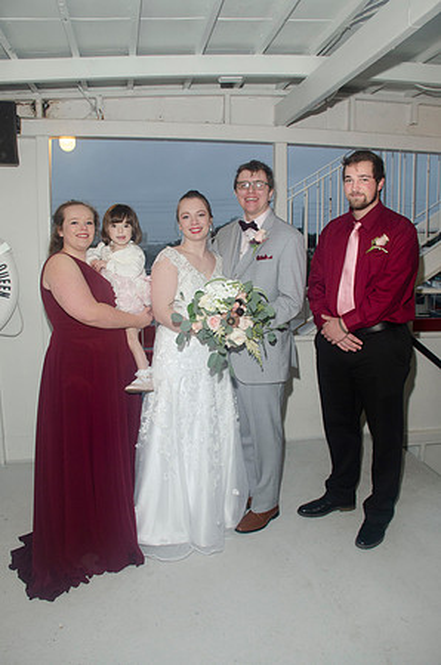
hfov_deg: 47.7
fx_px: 498
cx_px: 220
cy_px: 332
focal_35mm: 27
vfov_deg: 67.5
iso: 400
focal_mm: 18
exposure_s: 1/60
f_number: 5.6
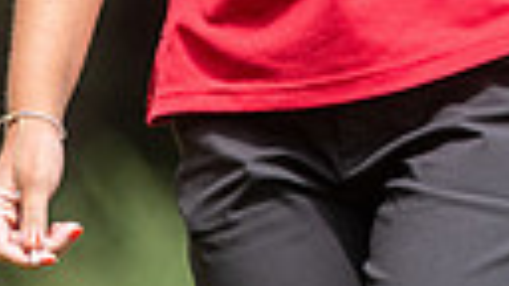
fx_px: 28721
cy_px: -254
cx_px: 728
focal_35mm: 2128
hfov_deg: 1.0
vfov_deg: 0.6
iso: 200
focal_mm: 300
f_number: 5
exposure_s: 1/1250
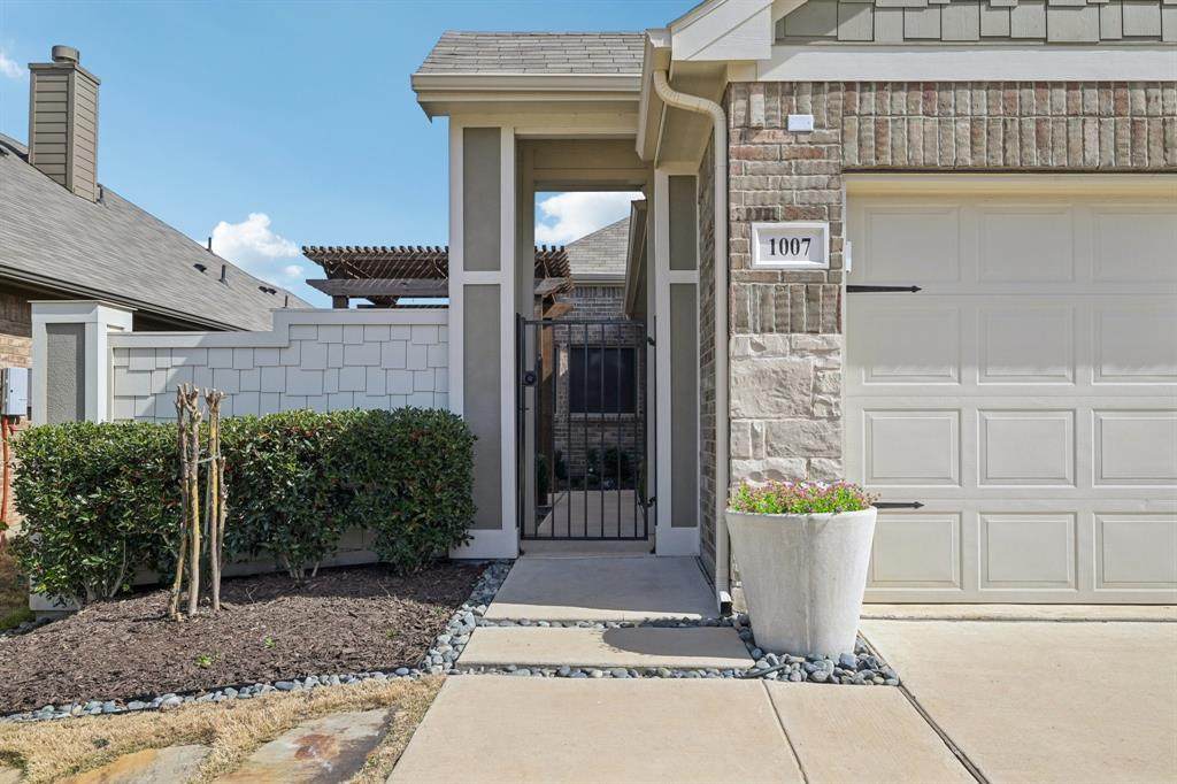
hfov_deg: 67.4
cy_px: 392
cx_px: 588
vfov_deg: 47.9
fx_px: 882
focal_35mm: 27
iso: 400
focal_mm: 27
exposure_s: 1/1000
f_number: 8
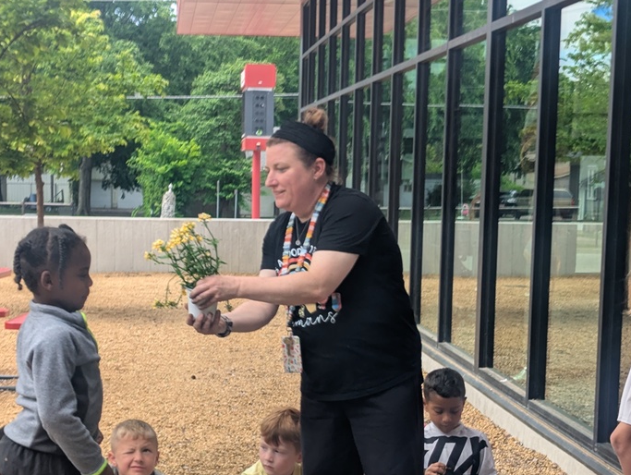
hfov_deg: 27.0
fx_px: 1314
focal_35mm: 72
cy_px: 345
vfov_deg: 20.4
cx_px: 265
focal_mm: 6.81
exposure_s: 1/567
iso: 40
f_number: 1.85
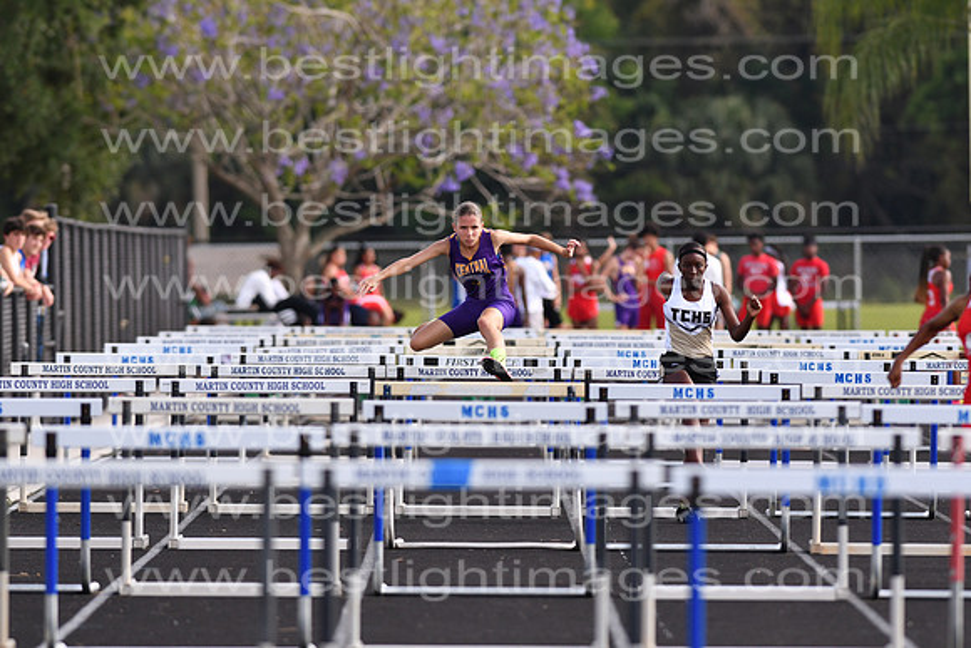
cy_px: 324
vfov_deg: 3.1
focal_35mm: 450
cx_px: 486
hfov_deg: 4.6
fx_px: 12140
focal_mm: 300
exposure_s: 1/2000
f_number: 4
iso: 400
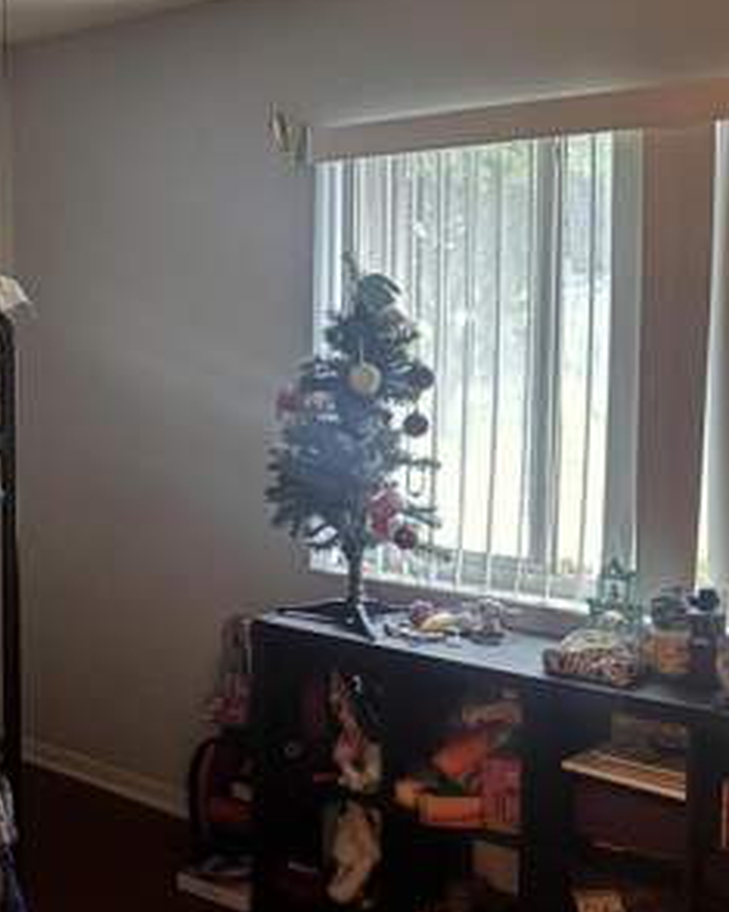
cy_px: 425
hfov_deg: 28.1
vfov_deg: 36.7
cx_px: 16
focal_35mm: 51
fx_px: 1376
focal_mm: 6.76
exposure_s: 1/9
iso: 1250
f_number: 1.78
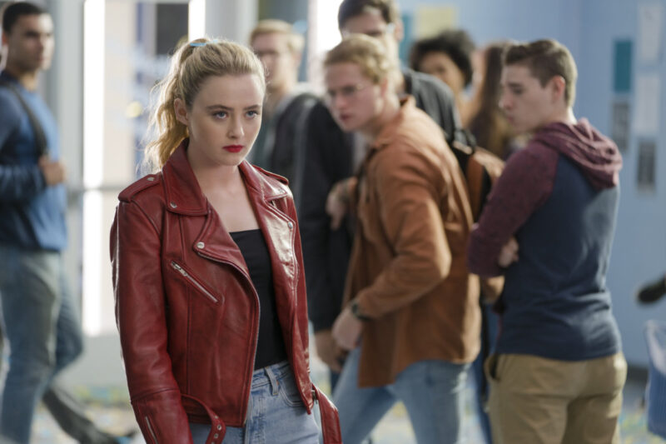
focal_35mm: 148
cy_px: 222
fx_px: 2737
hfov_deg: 13.9
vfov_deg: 9.3
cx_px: 333
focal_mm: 148
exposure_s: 1/250
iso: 800
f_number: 2.8
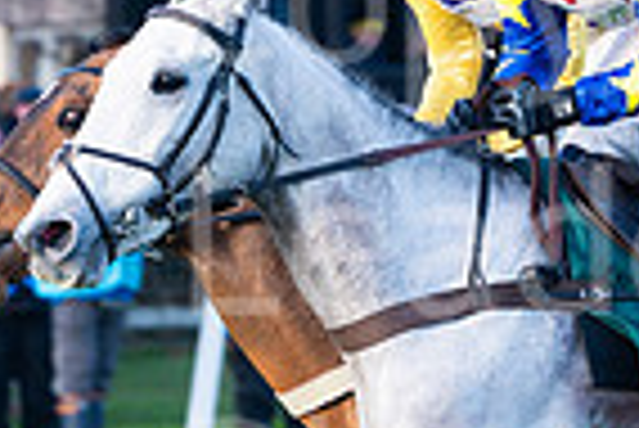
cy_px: 203
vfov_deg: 2.7
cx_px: 654
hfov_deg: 4.0
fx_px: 9044
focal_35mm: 509
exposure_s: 1/1000
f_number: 3.5
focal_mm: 110
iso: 320
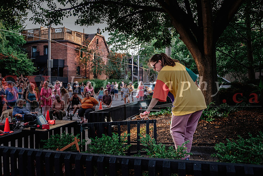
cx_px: 132
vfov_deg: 46.4
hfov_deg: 65.5
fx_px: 205
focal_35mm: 28
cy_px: 88
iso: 400
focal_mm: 18.7
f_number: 2.8
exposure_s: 1/250
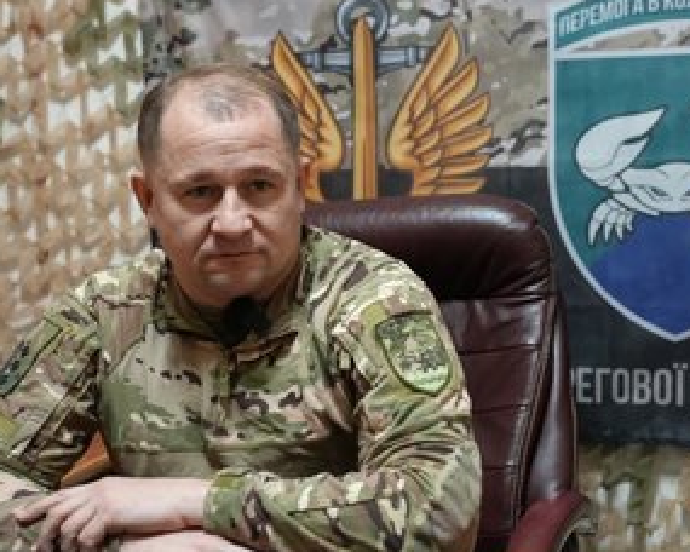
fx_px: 1266
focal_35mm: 62
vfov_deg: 24.6
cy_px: 280
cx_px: 395
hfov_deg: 30.4
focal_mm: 47
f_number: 4
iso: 6400
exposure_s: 1/160
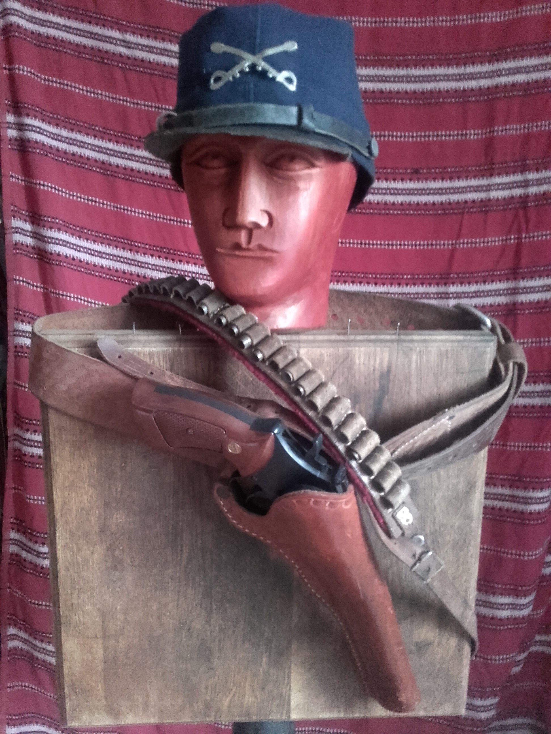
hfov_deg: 45.4
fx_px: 658
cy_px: 367
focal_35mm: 31
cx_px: 276
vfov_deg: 58.4
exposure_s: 1/8
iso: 730
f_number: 2.2
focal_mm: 3.31
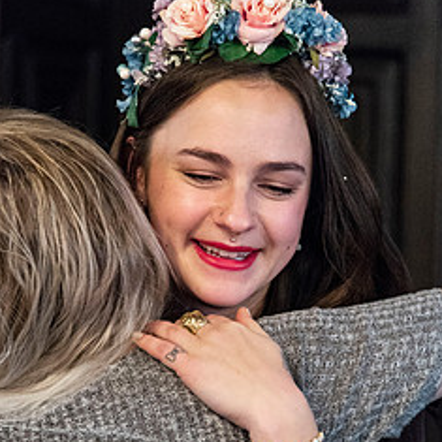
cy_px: 367
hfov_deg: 9.0
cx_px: 171
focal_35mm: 195
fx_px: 2817
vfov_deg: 8.9
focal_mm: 120
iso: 3200
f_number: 4
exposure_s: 1/200
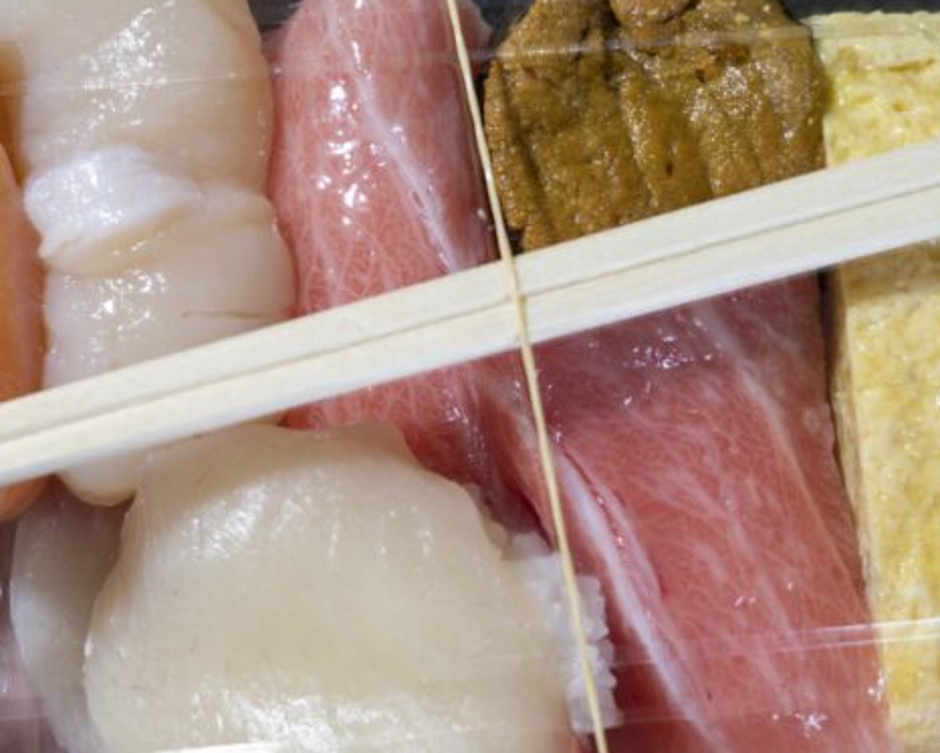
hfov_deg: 19.3
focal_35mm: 99
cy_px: 316
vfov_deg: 15.5
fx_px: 2755
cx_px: 290
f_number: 5.6
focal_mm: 48
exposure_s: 1/60
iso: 250
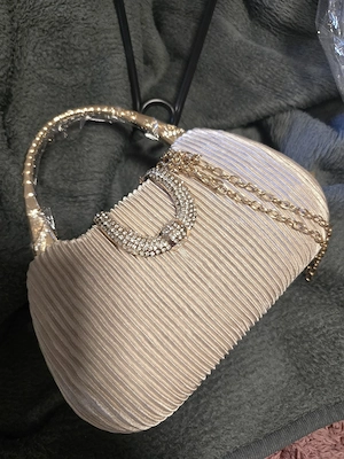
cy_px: 230
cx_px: 172
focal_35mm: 23
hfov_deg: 58.9
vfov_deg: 73.9
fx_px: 305
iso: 640
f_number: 1.7
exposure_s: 1/101
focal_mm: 6.3
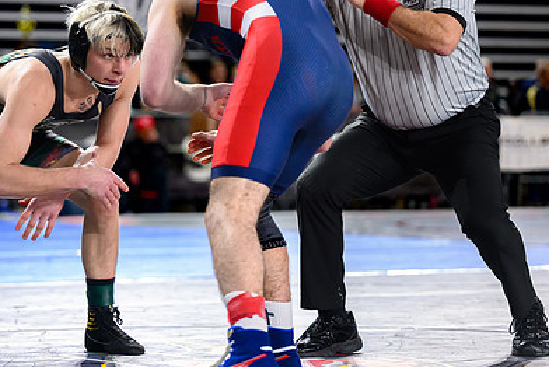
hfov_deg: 12.2
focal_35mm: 168
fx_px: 2564
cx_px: 124
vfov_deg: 8.2
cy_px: 145
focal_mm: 105
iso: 4000
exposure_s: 1/800
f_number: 2.8
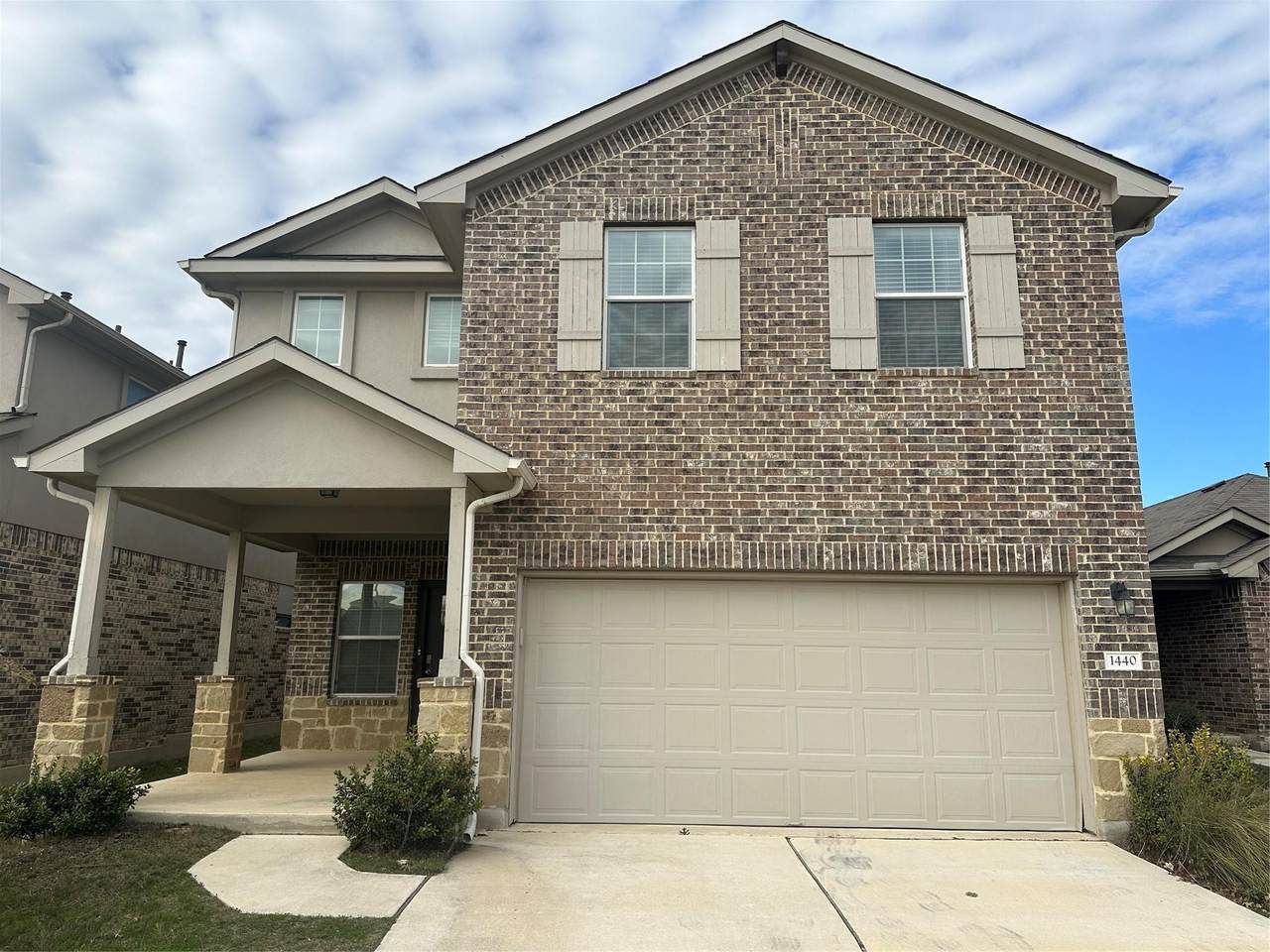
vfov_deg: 56.8
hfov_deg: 71.6
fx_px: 881
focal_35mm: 24
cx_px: 635
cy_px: 476
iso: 80
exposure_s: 1/3356
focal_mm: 6.86
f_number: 1.78
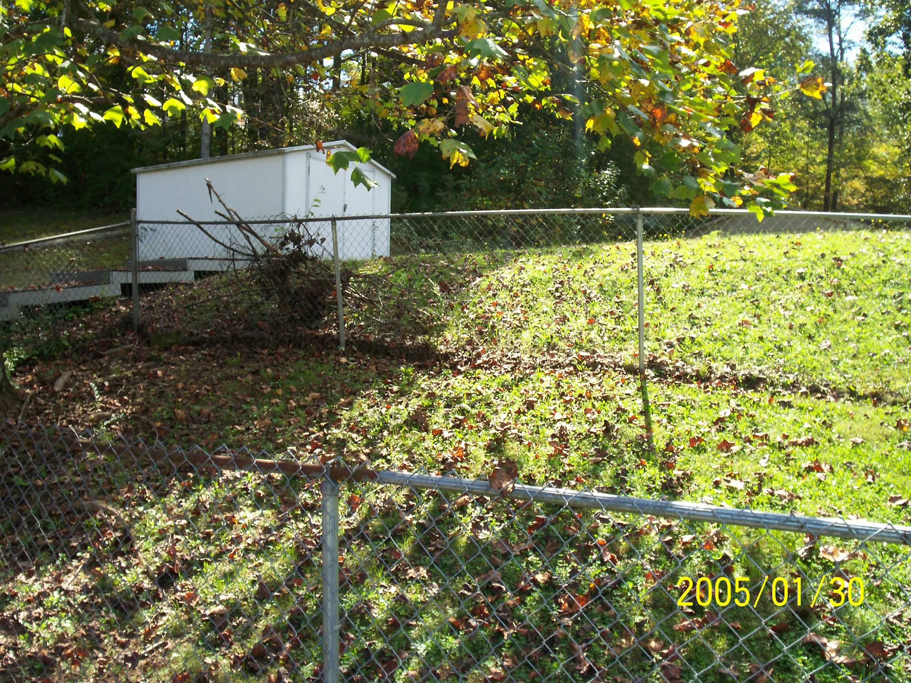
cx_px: 456
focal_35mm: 36
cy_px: 342
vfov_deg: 39.7
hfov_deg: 51.4
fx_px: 947
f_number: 4.5
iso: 100
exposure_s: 1/151
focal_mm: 5.9
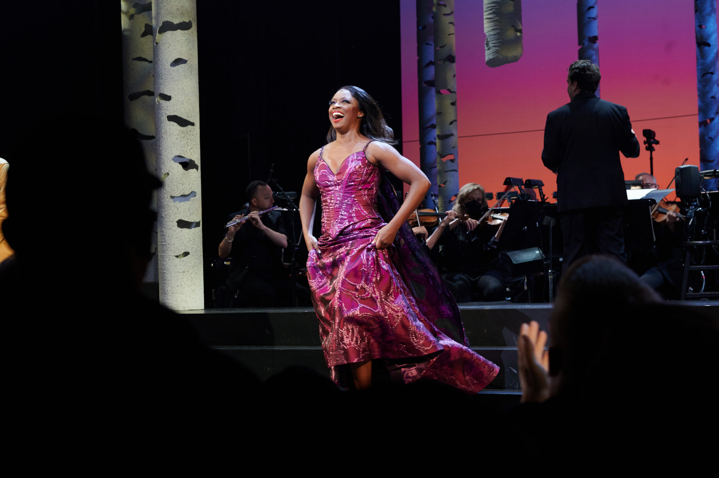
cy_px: 239
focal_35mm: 72
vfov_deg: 18.9
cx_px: 360
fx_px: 1437
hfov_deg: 28.1
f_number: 6.3
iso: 1000
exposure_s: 1/250
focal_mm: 72
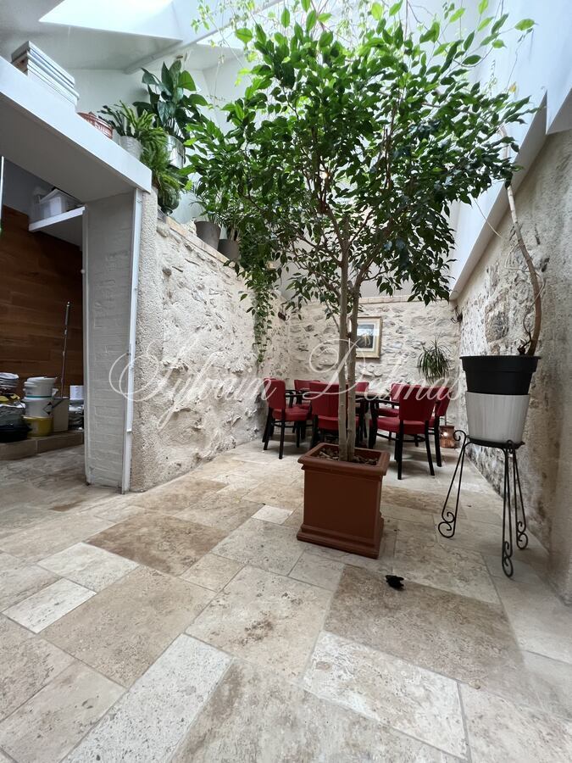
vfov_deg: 106.2
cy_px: 382
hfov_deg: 89.9
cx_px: 286
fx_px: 286
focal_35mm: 13
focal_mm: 1.57
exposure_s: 1/50
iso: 250
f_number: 1.8
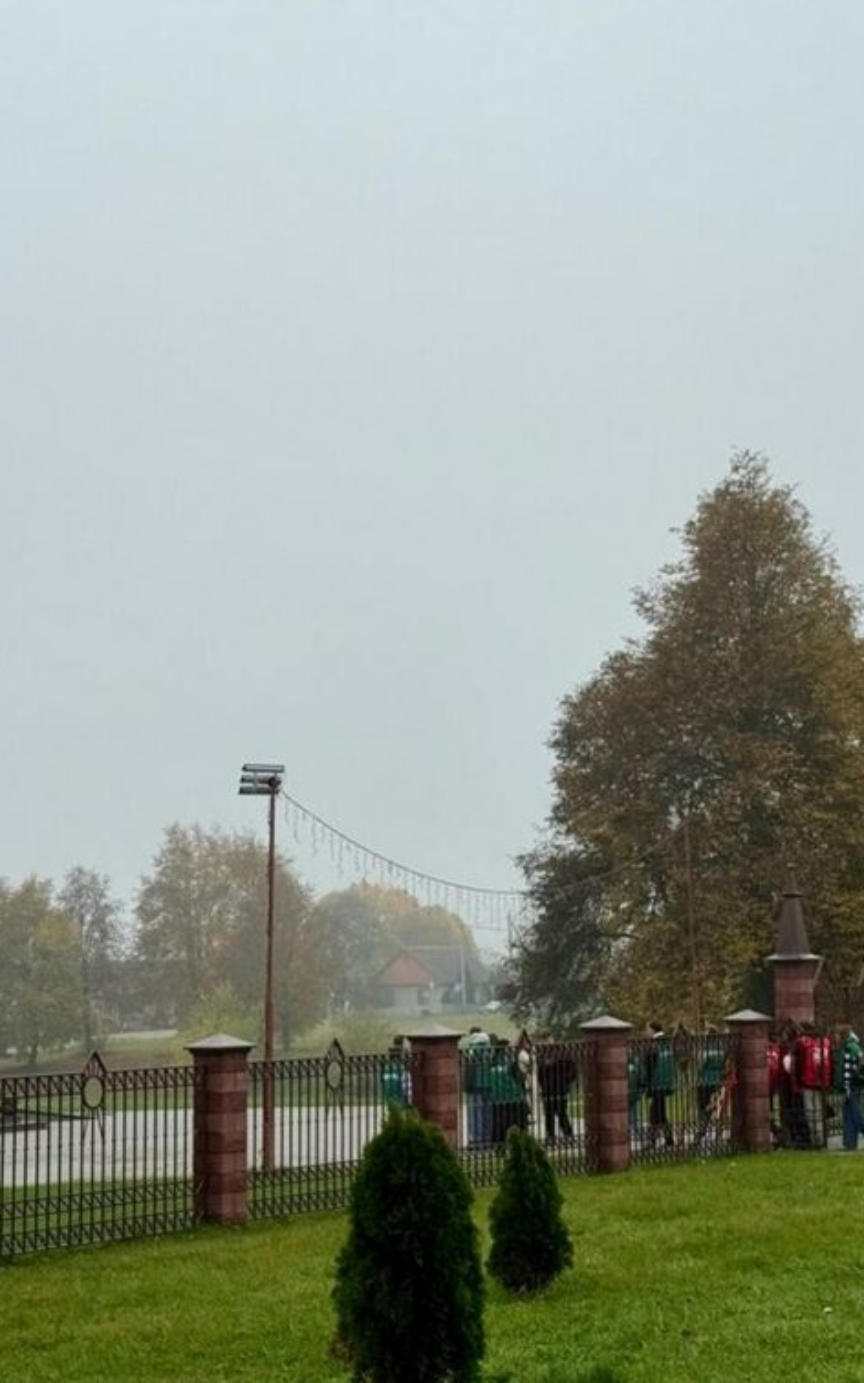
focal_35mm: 69
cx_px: 461
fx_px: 2599
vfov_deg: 29.8
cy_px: 681
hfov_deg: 18.9
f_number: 1.78
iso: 64
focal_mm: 6.76
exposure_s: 1/2717
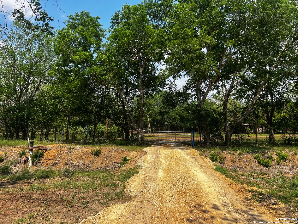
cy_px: 112
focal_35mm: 26
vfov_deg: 53.1
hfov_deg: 67.3
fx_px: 224
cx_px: 149
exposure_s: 1/3831
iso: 50
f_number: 1.5
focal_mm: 5.7
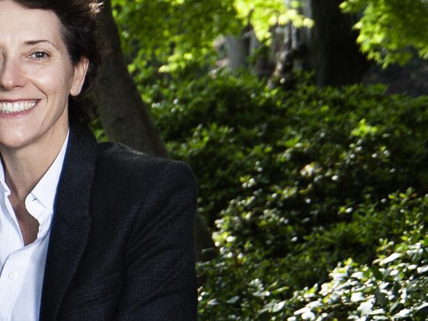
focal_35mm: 170
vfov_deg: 8.7
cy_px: 134
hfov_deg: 11.0
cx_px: -293
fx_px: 2102
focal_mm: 48
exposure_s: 1/160
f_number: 5.6
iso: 200
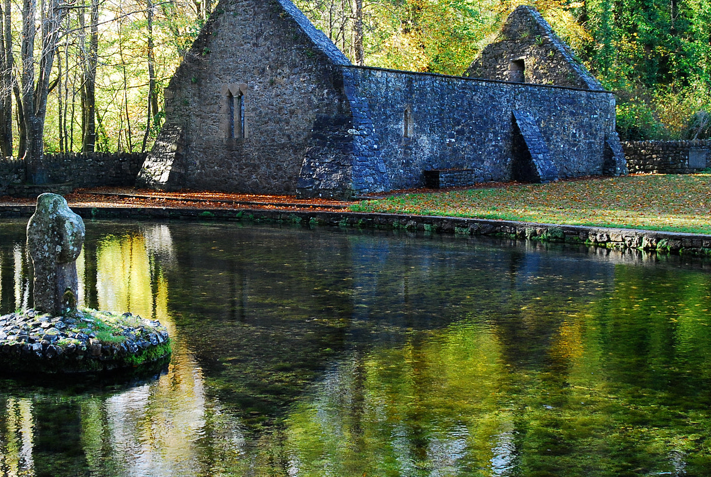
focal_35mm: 55
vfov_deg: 24.7
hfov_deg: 36.0
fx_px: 1088
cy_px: 208
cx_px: 270
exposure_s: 1/125
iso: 640
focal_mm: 28
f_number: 5.6
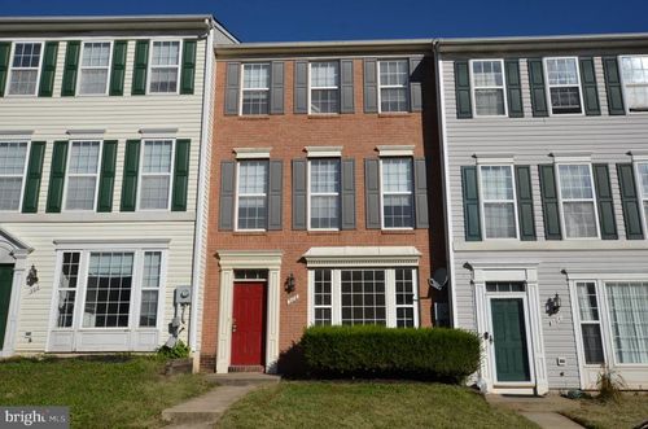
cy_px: 214
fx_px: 539
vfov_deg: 43.4
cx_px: 324
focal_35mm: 30
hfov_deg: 62.0
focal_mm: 20
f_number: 10
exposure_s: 1/400
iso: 100
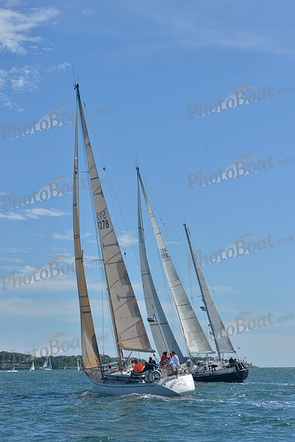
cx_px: 148
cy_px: 221
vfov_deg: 24.8
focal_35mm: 82
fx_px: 1007
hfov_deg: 16.7
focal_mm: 82
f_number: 10
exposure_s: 1/1250
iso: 280
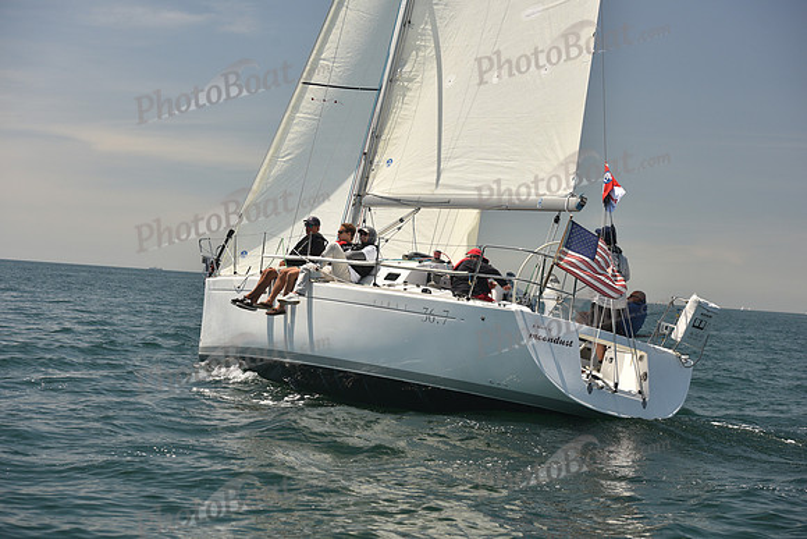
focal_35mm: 70
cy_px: 270
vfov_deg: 19.5
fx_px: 1569
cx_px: 404
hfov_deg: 28.8
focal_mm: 70
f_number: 5.6
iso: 250
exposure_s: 1/800
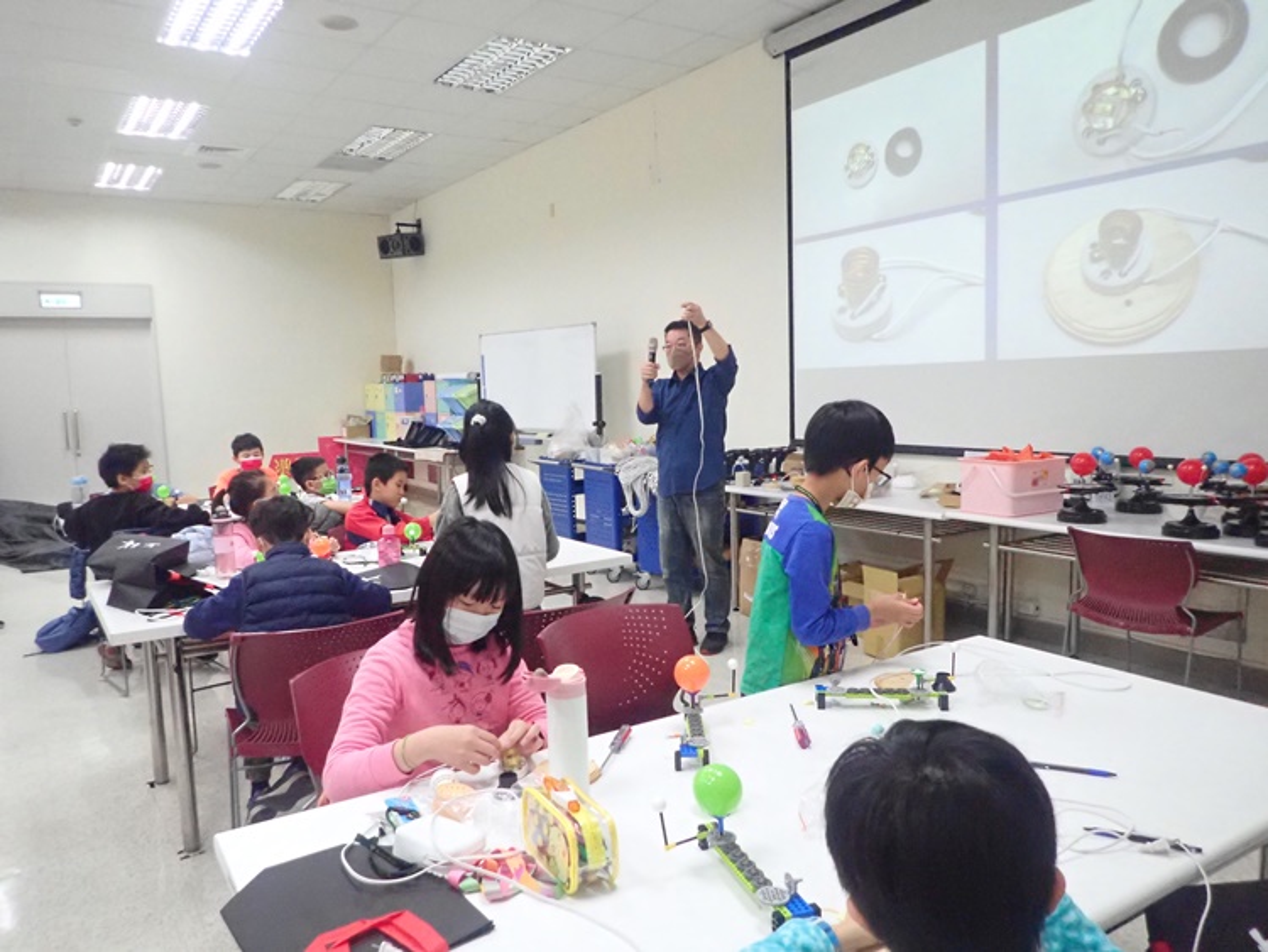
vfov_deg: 54.9
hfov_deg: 69.4
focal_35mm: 25
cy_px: 476
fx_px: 916
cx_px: 634
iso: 2000
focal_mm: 4.5
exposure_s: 1/500
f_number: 2
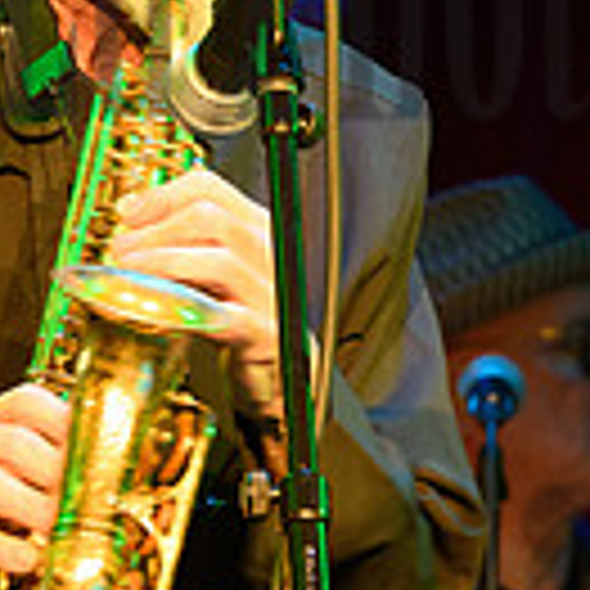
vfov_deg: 3.0
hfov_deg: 3.0
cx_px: 149
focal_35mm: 585
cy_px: 0
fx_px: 11281
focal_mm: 200
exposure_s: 1/30
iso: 5000
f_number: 10
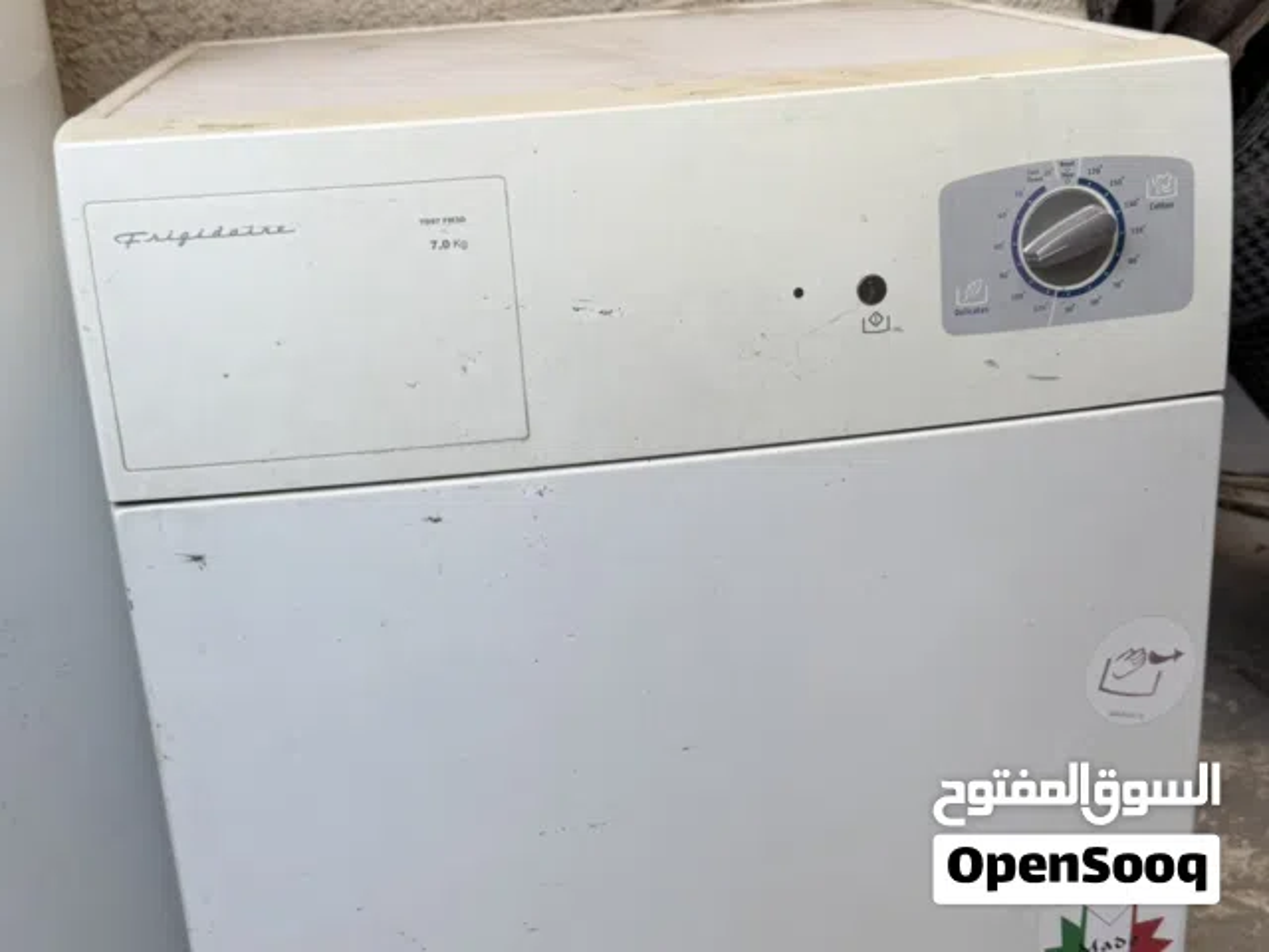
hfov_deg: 71.6
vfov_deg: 56.8
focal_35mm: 24
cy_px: 476
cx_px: 634
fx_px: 880
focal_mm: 6.76
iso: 64
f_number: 1.78
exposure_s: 1/240
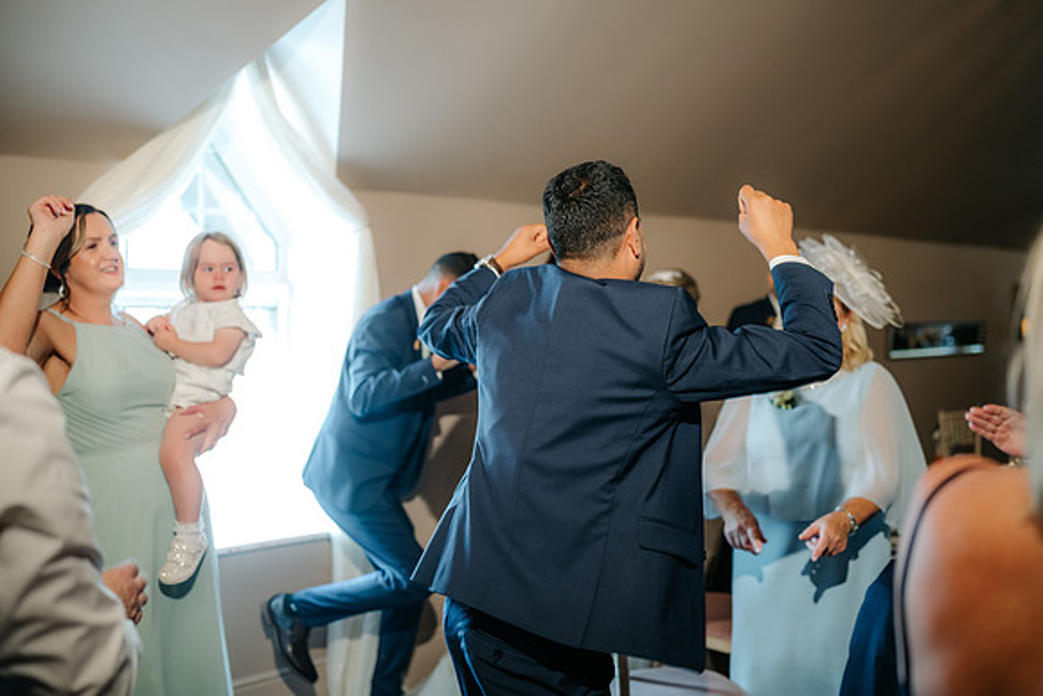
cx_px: 522
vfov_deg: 37.9
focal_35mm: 35
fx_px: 1014
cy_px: 348
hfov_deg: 54.4
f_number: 1.8
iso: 640
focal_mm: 35
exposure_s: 1/200
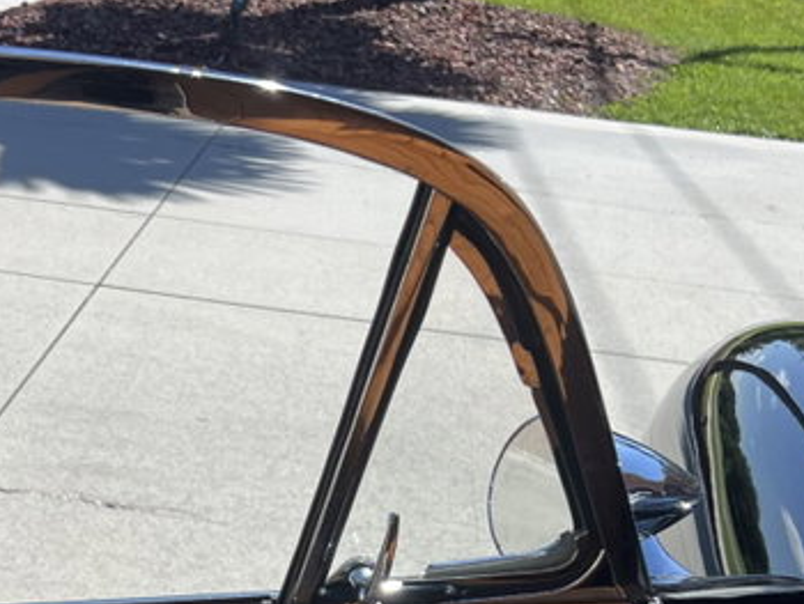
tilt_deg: -28.1
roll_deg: -5.5
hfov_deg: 24.6
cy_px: 781
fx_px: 1766
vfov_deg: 18.1
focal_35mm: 76
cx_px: 28
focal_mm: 5.7
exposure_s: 1/4115
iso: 50
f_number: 1.5
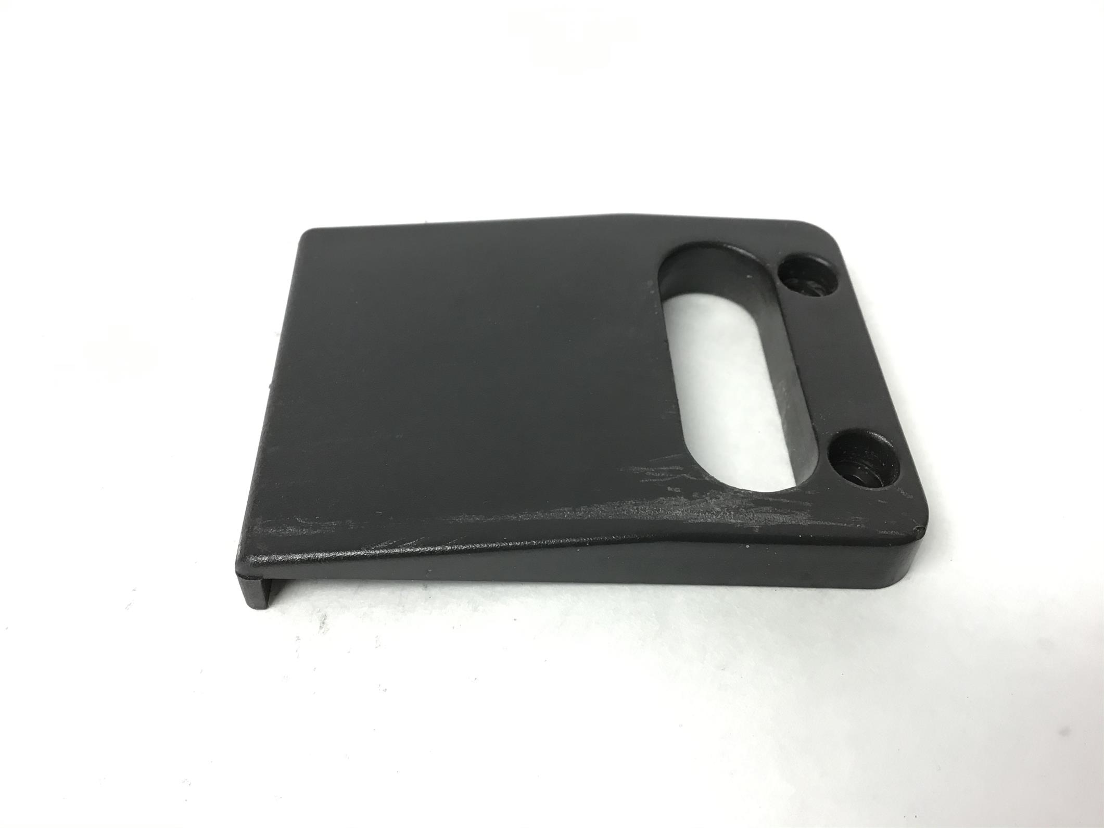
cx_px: 552
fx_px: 989
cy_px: 414
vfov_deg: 45.4
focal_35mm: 31
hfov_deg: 58.3
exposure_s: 1/30
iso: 64
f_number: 2.4
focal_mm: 3.3
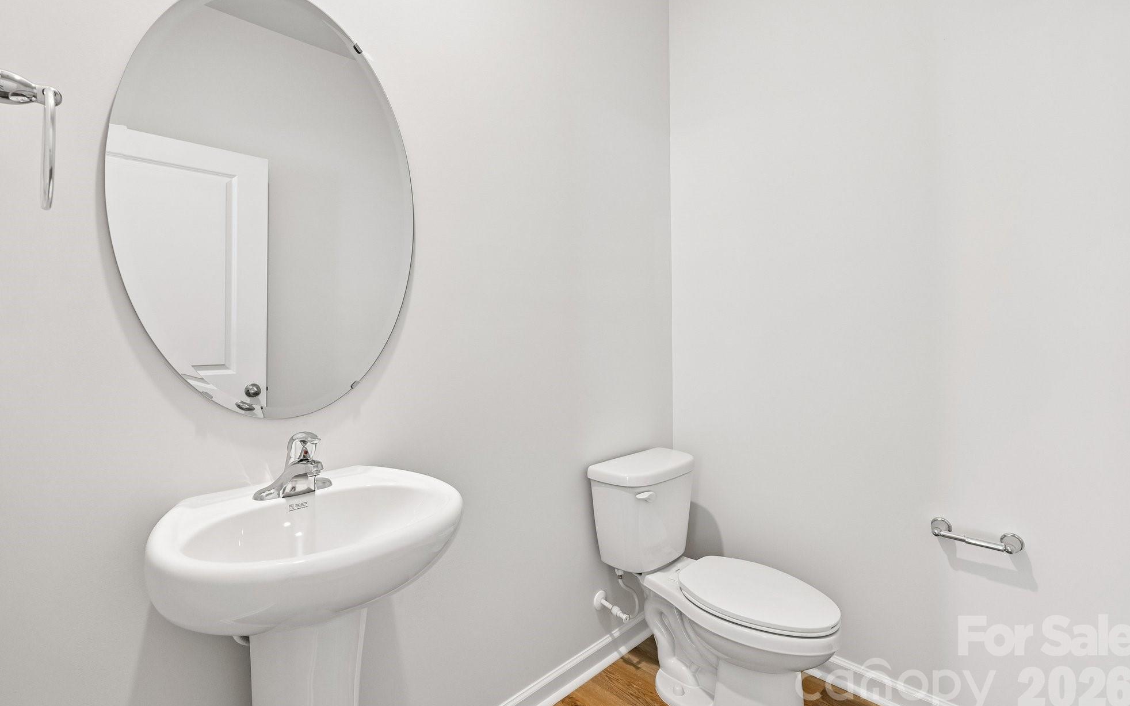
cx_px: 552
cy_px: 336
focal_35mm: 17
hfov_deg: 94.3
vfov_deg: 68.0
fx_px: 524
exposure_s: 1/13
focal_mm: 16
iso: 400
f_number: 8
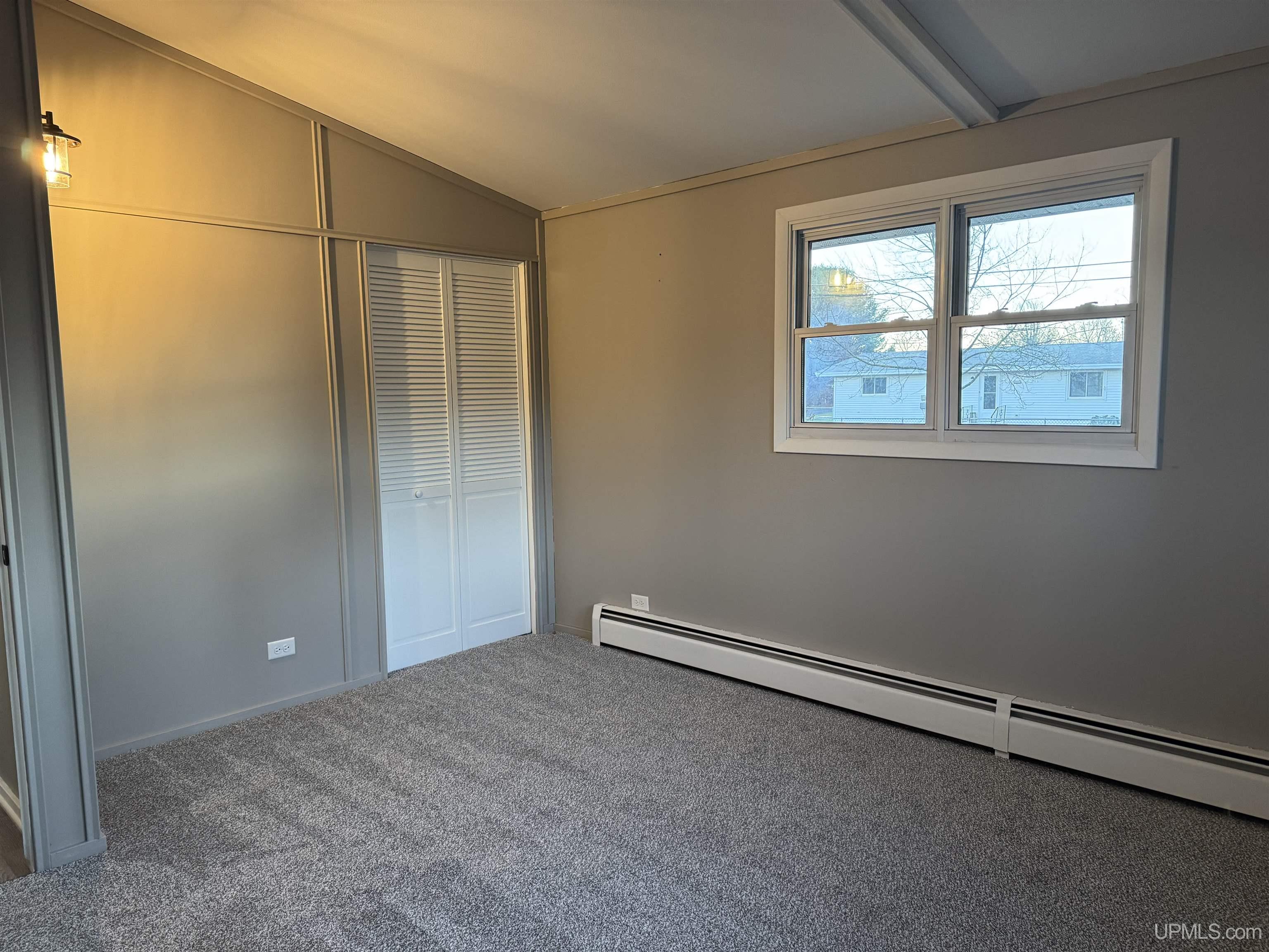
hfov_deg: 71.6
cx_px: 634
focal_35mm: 24
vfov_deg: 56.8
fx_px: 880
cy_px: 476
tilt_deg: -6.8
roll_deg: +0.8
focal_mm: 6.76
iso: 400
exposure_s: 1/60
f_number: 1.78
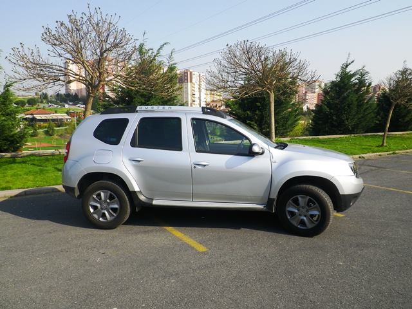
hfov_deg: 63.4
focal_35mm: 28
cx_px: 206
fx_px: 333
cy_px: 154
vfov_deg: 49.7
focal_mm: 5
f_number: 4.2
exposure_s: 1/400
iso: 80
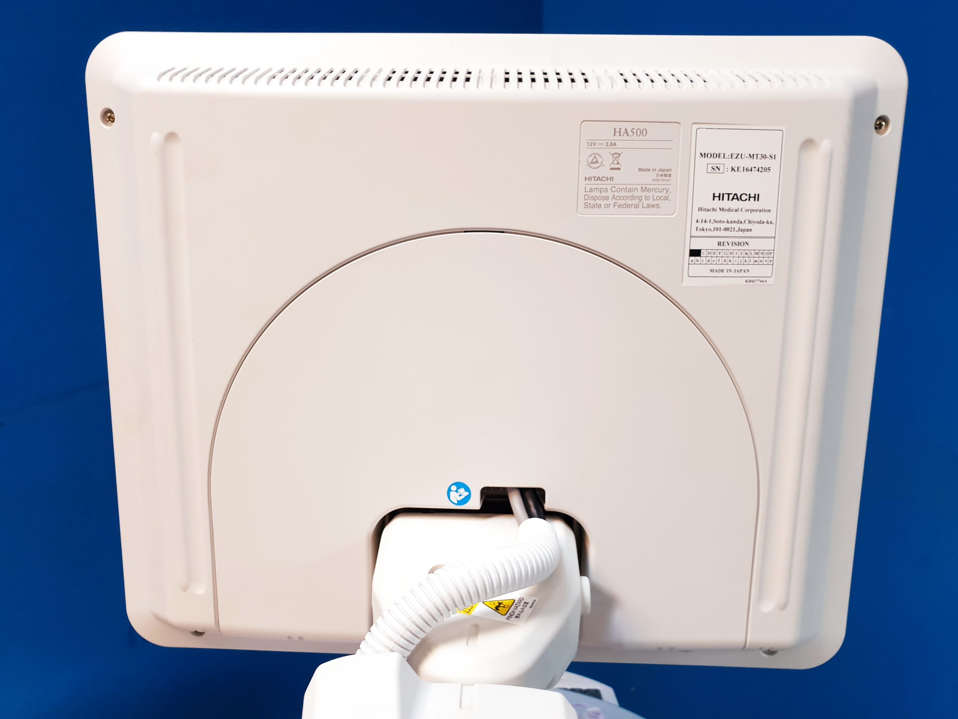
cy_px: 360
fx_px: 720
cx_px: 479
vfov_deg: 53.1
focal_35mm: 26
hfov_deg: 67.3
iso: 100
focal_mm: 4.3
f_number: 2.4
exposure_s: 1/50
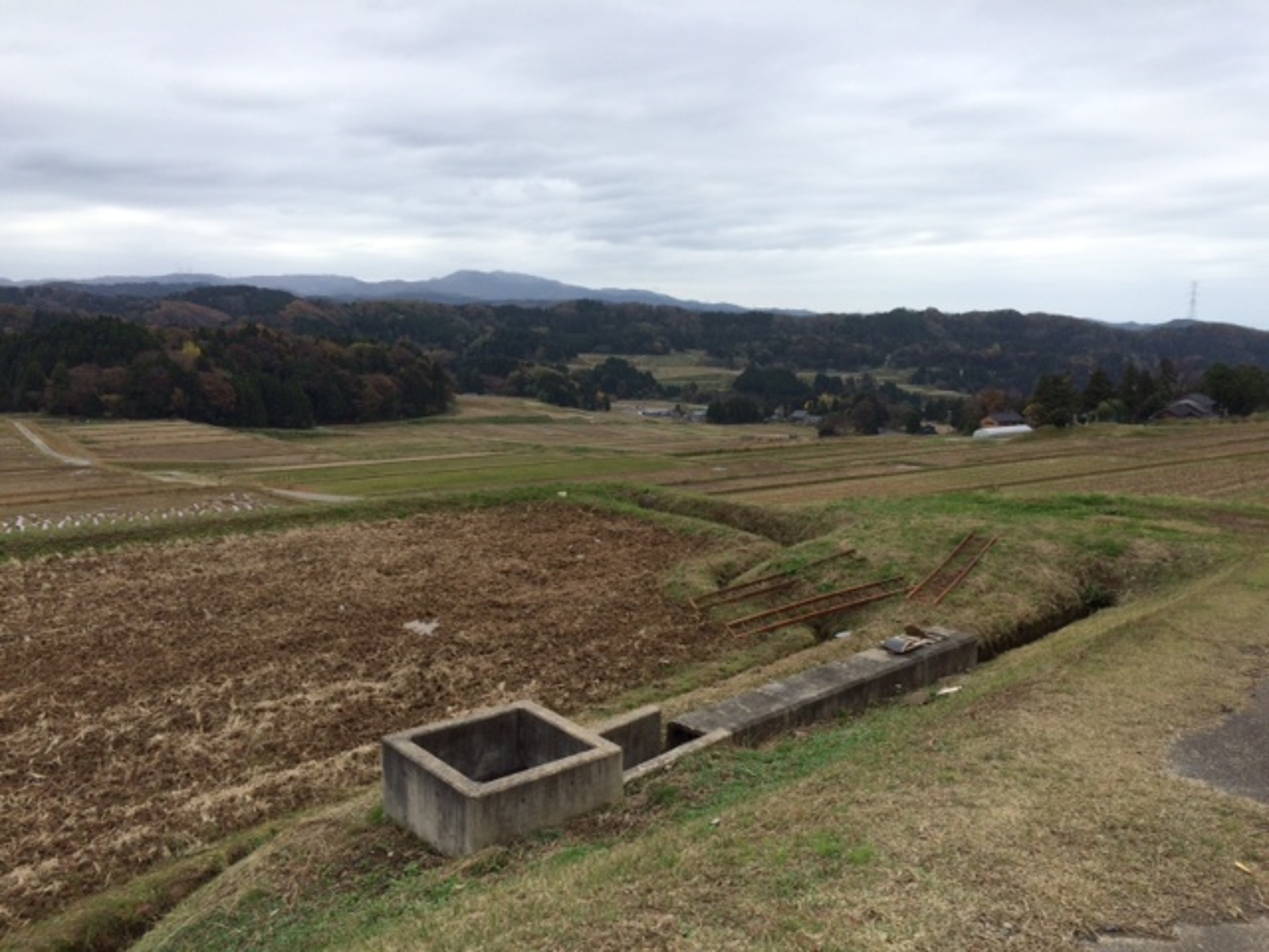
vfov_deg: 48.2
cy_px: 476
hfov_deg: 61.7
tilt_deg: -8.9
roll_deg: -0.1
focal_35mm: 29
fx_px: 1063
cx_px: 634
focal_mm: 4.15
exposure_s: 1/1140
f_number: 2.2
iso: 32
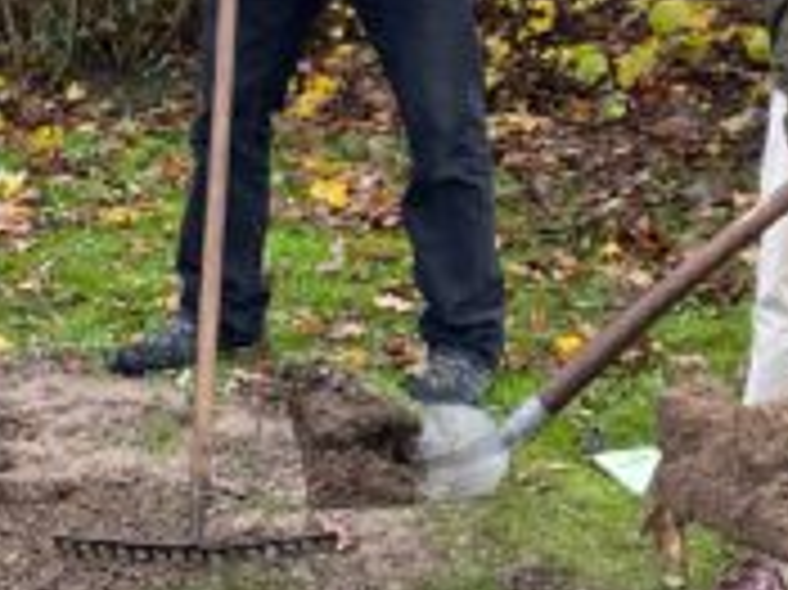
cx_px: 135
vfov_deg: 12.8
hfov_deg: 17.1
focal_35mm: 114
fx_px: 2593
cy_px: -27
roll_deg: +1.4
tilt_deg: -8.3
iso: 50
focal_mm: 4.2
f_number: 1.6
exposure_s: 1/121
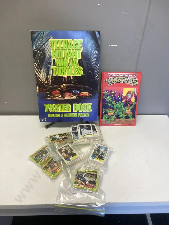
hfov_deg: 49.7
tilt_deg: -37.5
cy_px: 112
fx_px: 182
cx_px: 84
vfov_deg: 63.4
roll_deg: -2.8
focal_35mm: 28
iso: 80
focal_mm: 3.99
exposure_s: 1/100
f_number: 1.8
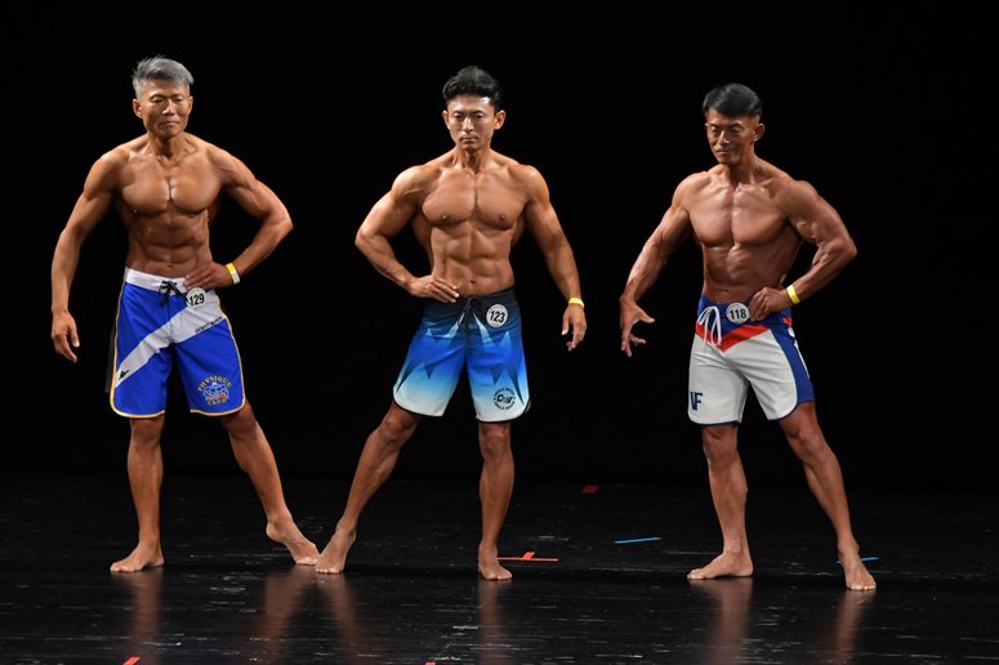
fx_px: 7905
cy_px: 332
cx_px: 500
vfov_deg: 4.8
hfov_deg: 7.2
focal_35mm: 285
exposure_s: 1/400
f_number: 5.6
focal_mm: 190
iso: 3200
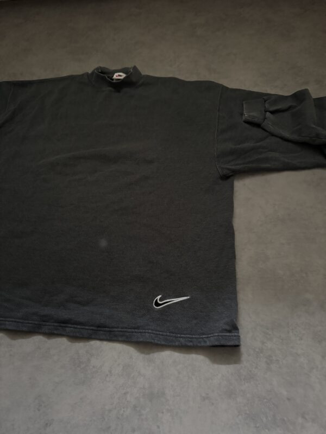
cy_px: 217
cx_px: 163
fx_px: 301
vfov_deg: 71.6
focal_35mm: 24
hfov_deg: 56.8
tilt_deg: -60.4
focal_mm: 6.76
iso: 1600
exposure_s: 1/30
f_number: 1.78
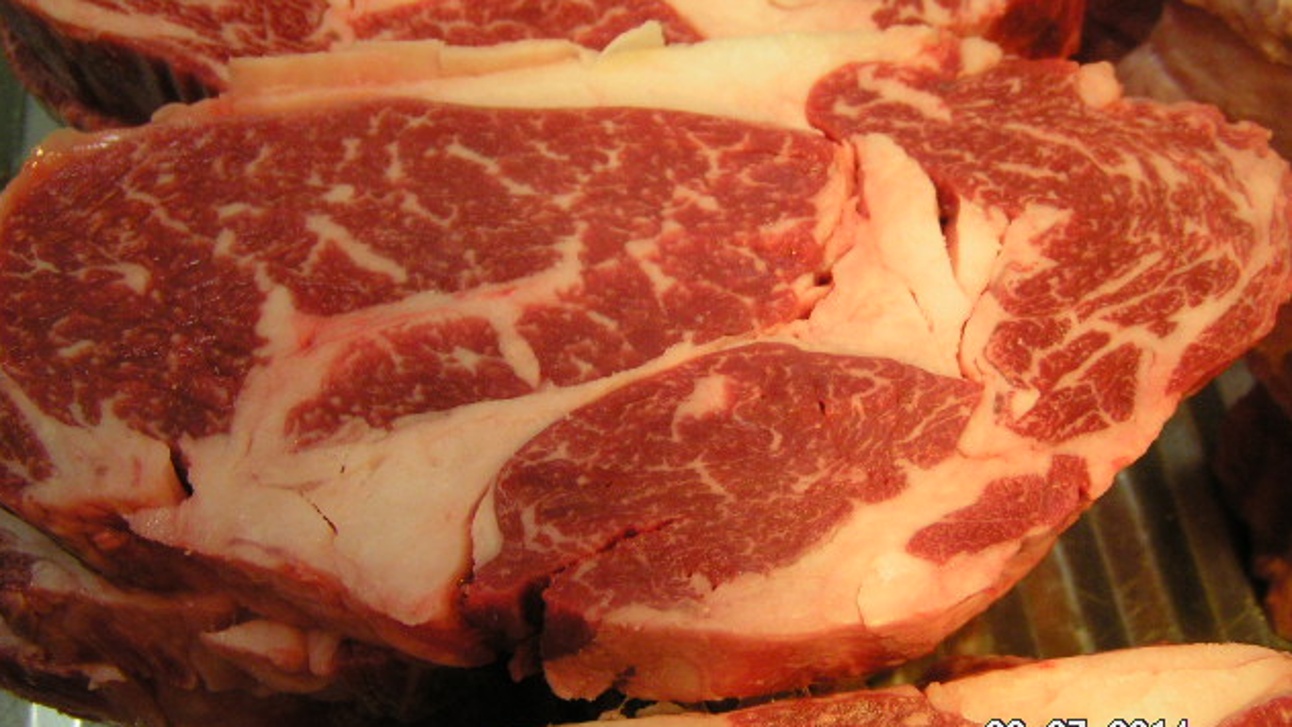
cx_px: 645
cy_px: 342
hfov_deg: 48.4
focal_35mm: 42
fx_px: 1439
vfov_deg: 28.3
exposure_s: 1/30
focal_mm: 5.8
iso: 200
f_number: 2.8
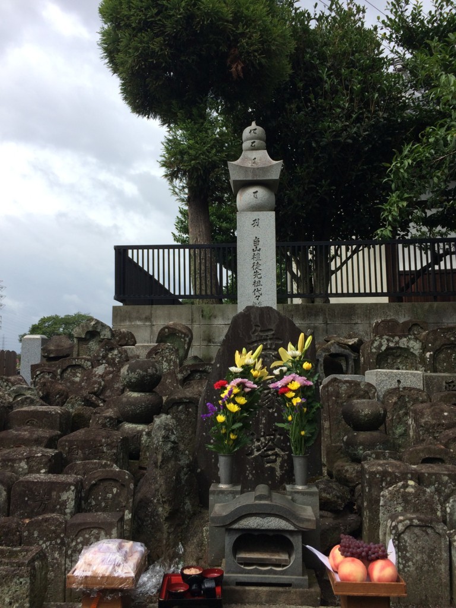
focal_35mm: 29
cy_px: 304
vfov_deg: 61.7
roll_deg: +1.6
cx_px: 228
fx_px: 509
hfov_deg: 48.2
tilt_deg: +2.7
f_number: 2.2
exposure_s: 1/1520
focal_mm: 4.15
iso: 32
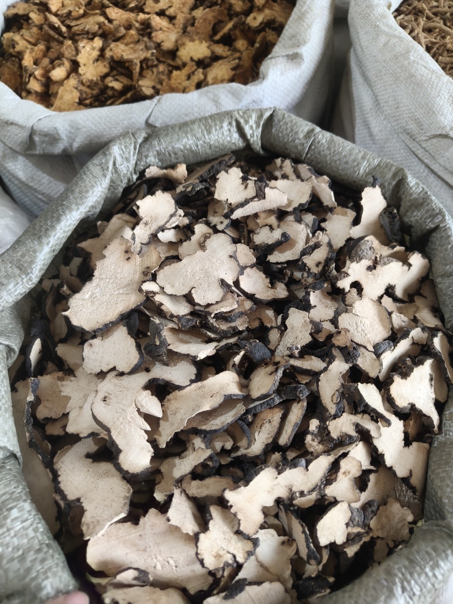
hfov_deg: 56.8
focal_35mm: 24
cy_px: 302
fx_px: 419
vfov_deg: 71.6
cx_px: 226
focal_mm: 5.59
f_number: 1.8
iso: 400
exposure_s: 1/50
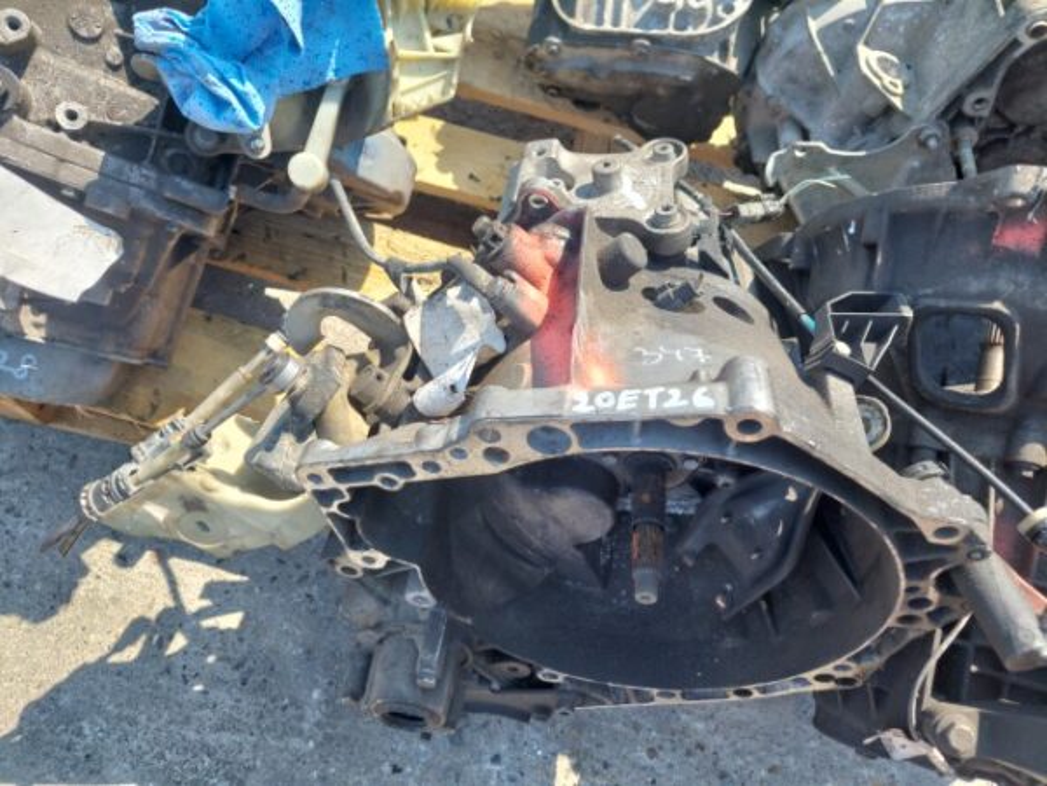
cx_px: 524
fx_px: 756
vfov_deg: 54.9
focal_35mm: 25
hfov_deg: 69.4
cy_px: 393
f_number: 1.8
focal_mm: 5.23
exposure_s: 1/562
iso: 40
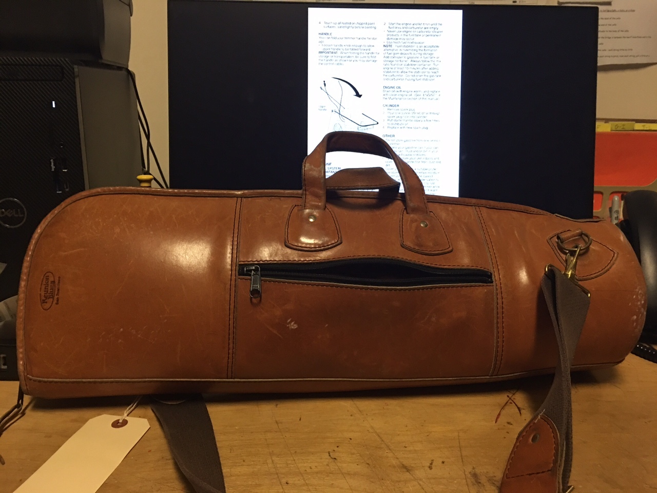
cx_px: 328
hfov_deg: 61.7
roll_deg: -1.7
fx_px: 550
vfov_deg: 48.2
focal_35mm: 29
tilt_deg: -12.9
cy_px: 246
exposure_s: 1/15
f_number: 2.2
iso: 100
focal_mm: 4.15
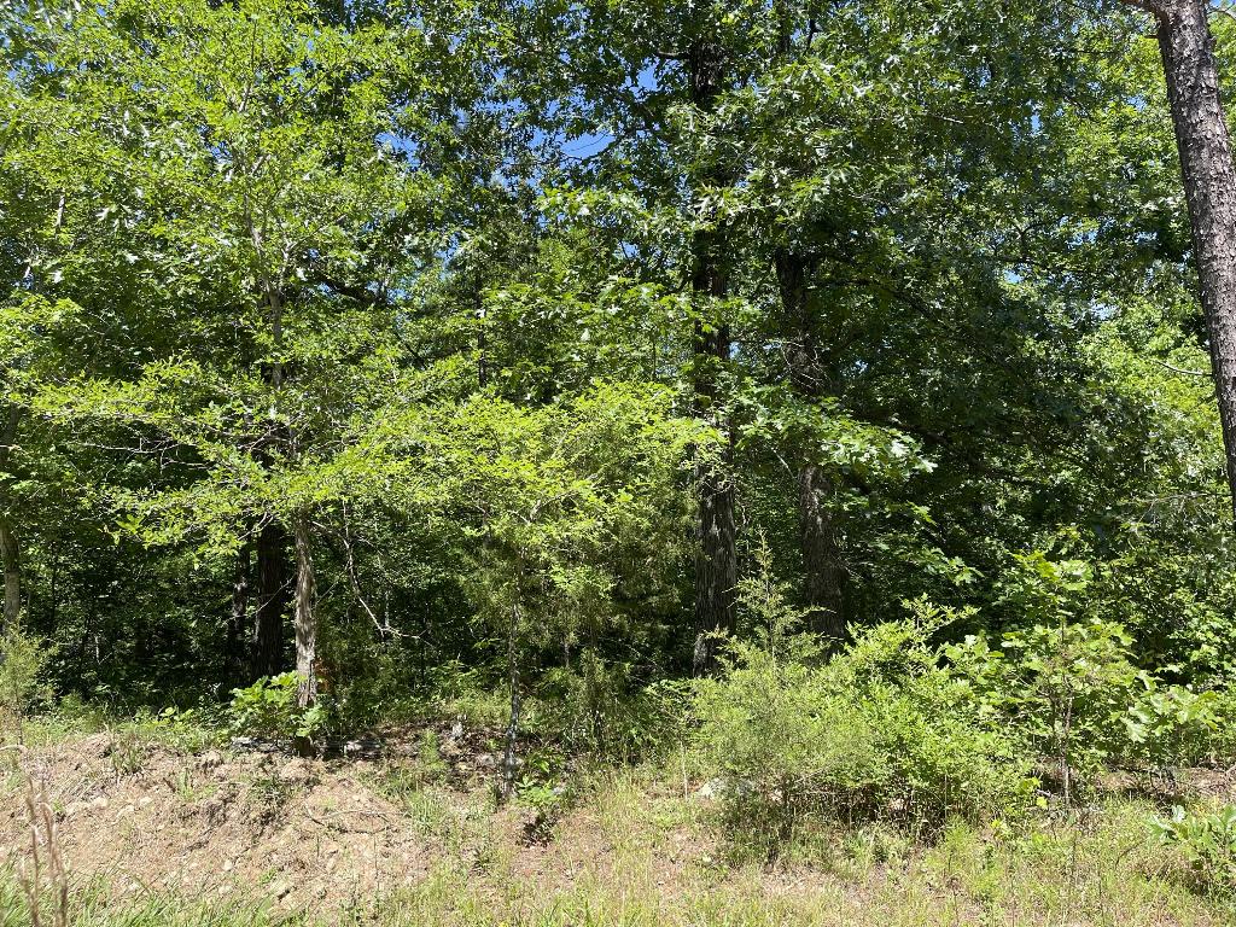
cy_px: 464
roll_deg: +3.7
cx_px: 618
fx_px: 928
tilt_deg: +6.3
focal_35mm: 26
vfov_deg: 53.1
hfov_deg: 67.3
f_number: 1.6
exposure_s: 1/1003
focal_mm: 5.1
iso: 32
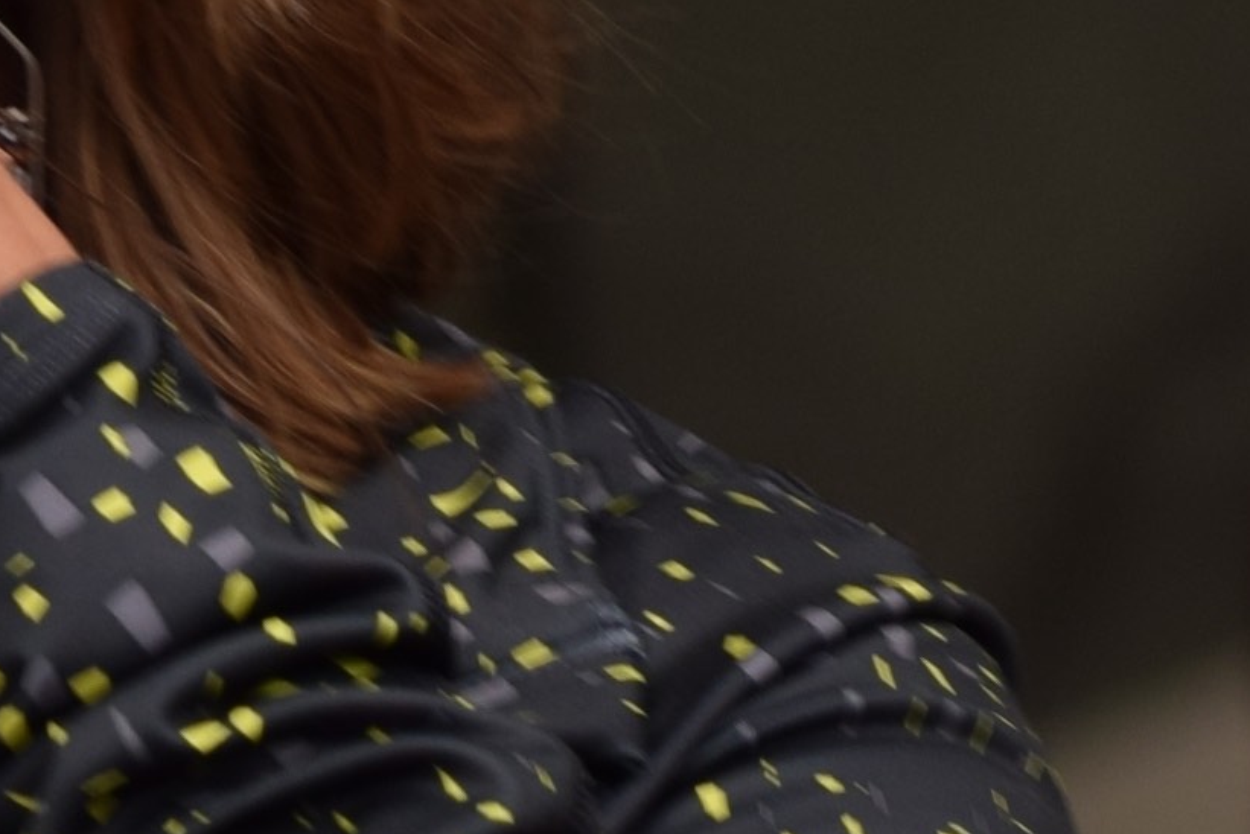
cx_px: 467
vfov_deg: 1.0
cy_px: 1775
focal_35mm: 1315
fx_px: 45673
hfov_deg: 1.6
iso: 100
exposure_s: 1/500
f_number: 4.8
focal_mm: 120
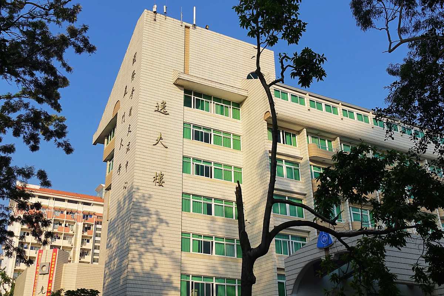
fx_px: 419
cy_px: 148
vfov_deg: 38.9
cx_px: 222
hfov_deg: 55.8
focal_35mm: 34
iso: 100
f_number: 5
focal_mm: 12.3
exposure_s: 1/800
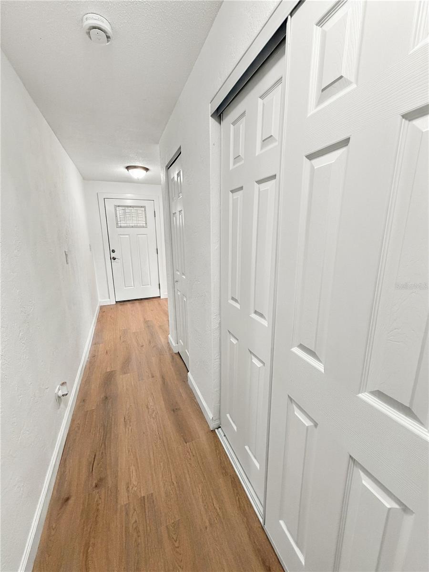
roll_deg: +0.2
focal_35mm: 14
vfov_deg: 102.1
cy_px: 286
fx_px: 231
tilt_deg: -12.3
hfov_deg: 85.7
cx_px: 214
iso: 320
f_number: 2.2
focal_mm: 2.2
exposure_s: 1/118
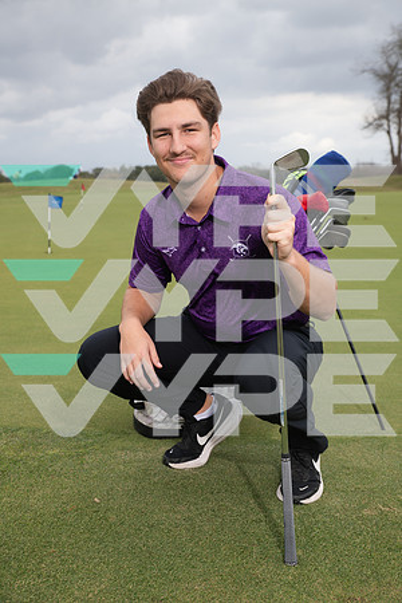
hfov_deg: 28.1
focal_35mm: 48
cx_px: 201
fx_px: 804
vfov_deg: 41.1
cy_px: 302
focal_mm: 48
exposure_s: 1/320
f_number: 6.3
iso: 80
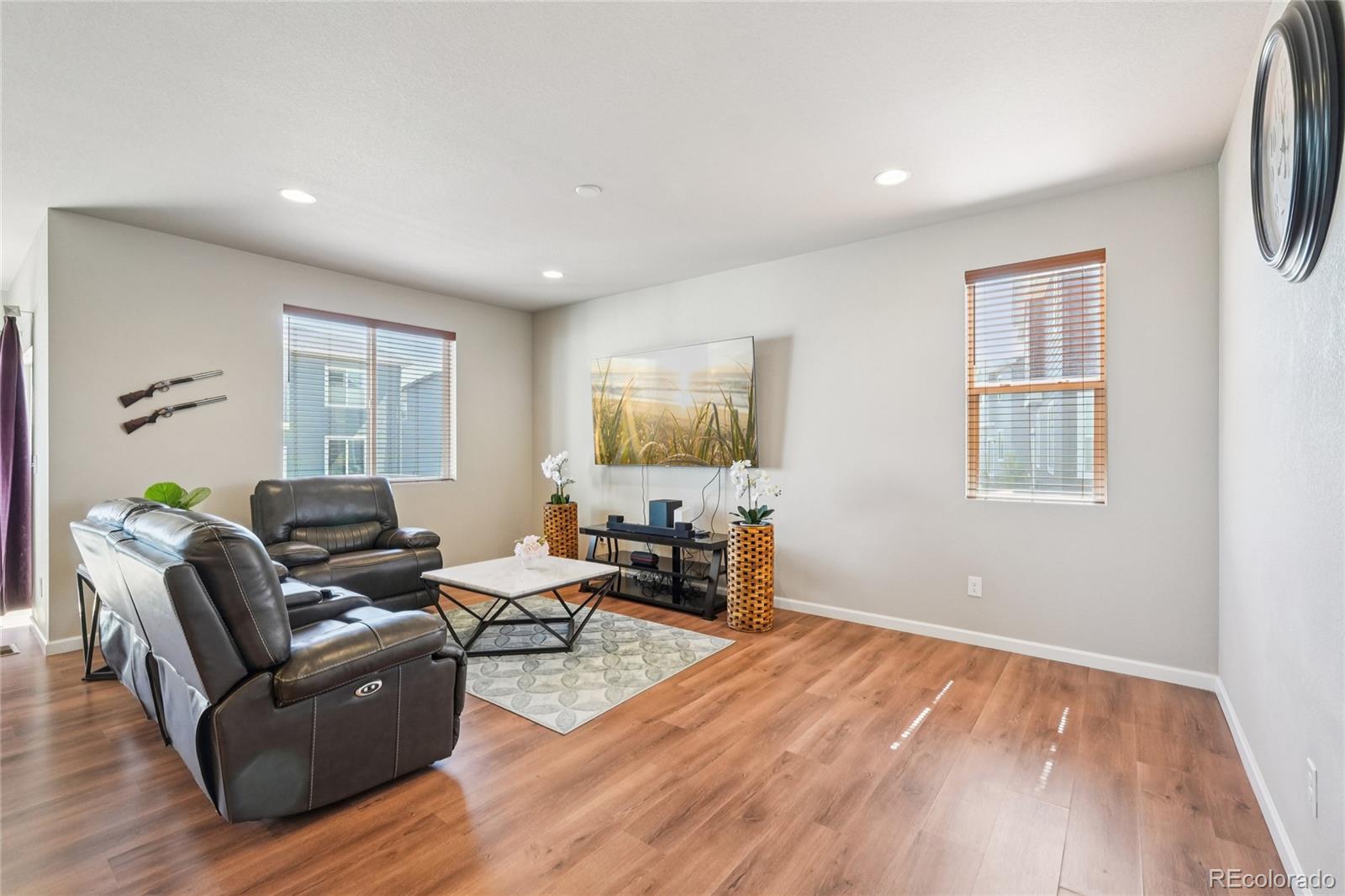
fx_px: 560
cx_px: 672
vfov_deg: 77.3
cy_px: 448
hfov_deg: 100.4
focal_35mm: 15
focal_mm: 10
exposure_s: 1/10
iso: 800
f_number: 9
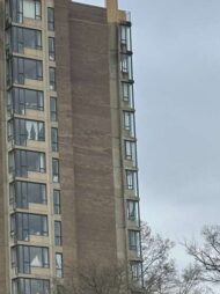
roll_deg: -0.3
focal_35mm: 138
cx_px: -153
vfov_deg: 14.2
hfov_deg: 10.2
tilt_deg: +12.5
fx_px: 1171
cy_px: 260
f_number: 1.78
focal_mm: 6.86
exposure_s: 1/1992
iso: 64
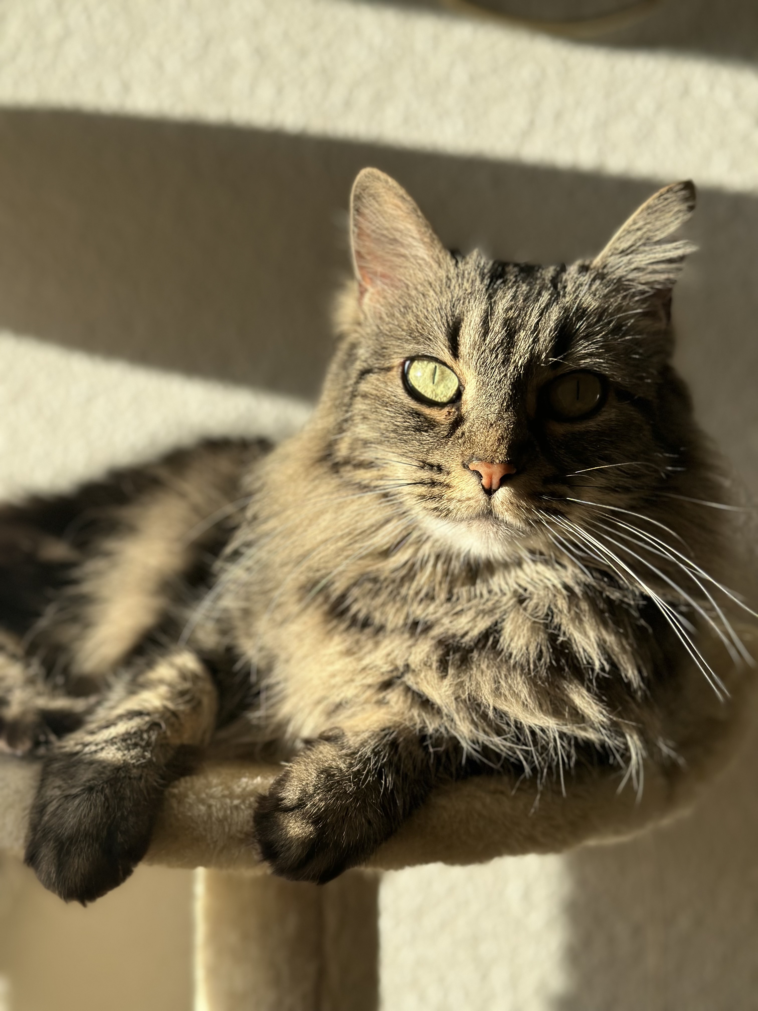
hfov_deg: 30.3
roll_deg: -0.8
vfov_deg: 39.7
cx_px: 379
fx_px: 1401
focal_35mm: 48
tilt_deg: +5.8
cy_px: 506
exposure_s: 1/1453
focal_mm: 6.86
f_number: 1.78
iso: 80
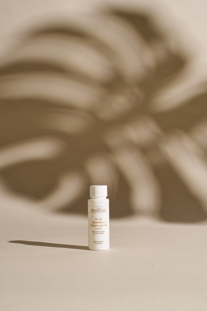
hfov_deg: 19.5
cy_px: 156
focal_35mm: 70
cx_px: 104
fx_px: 604
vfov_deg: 28.8
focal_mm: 70
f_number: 11
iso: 800
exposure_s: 1/60
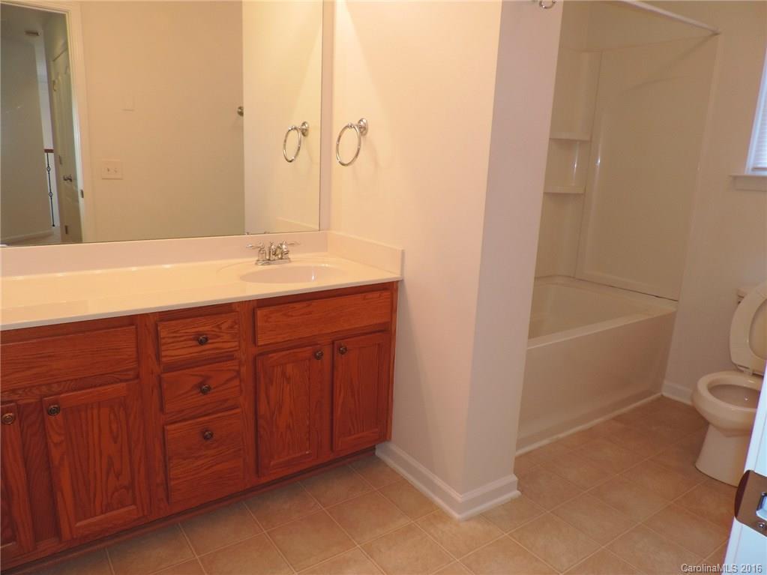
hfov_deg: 71.6
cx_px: 384
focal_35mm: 24
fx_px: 532
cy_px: 288
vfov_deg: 56.8
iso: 160
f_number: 3
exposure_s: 1/40
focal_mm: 4.3
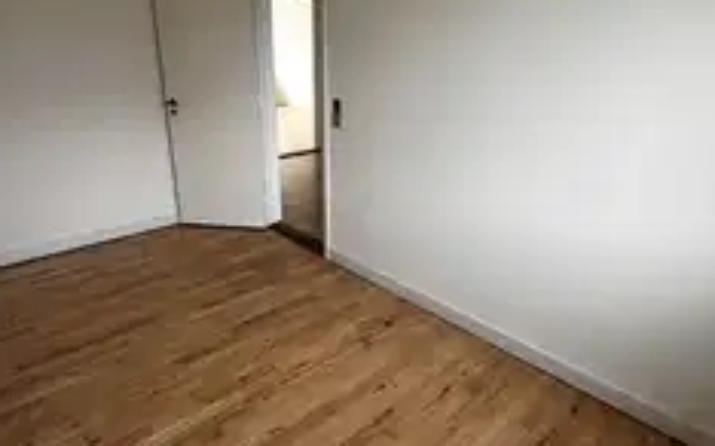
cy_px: 205
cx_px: 356
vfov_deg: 54.9
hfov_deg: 79.7
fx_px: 428
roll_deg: -0.4
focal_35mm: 22
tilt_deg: -18.5
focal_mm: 1.57
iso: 32
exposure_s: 1/127
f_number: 1.8
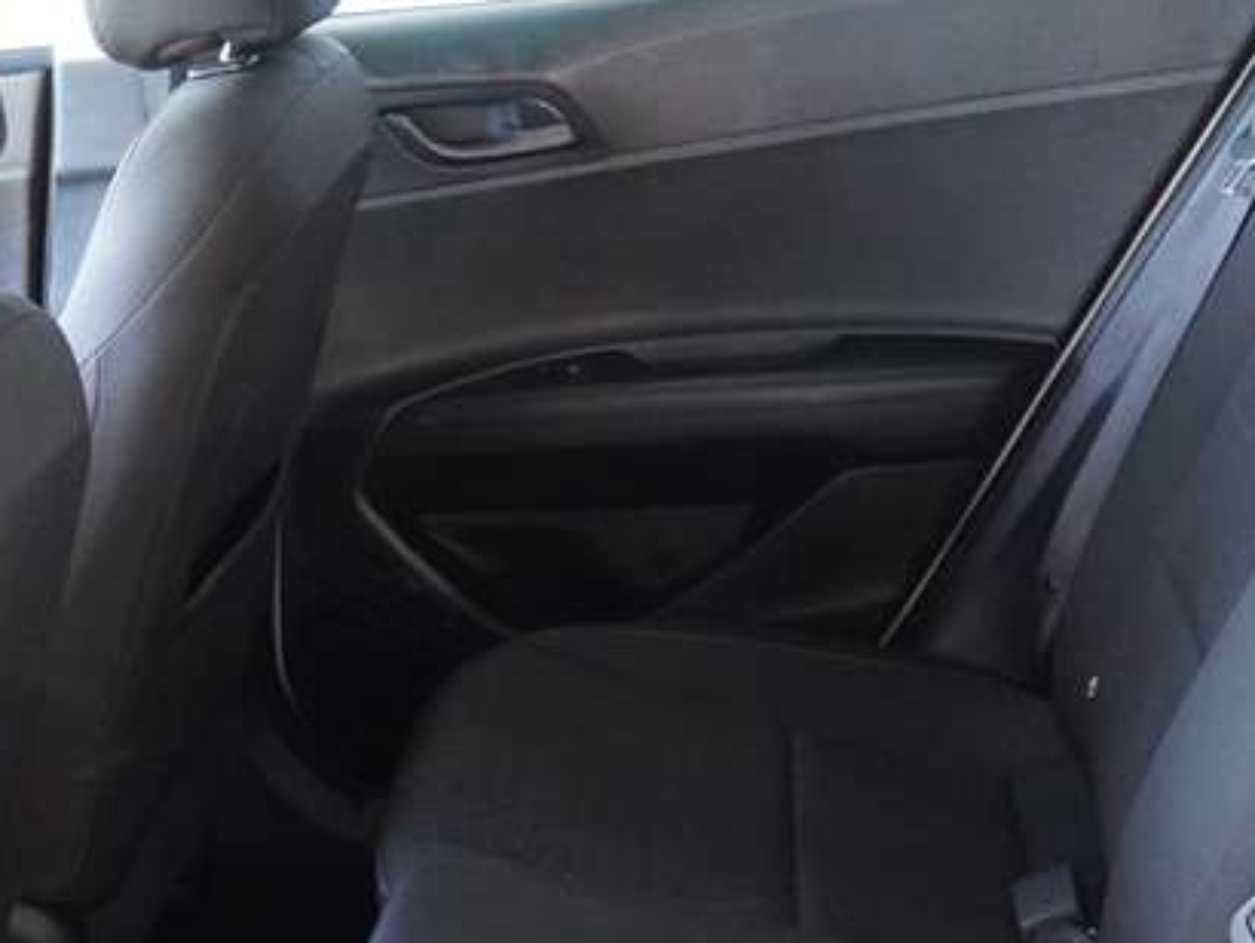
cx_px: 609
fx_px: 2612
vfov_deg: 20.3
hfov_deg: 27.0
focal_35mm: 72
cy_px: 742
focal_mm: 20
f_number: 2.8
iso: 4000
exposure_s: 1/160
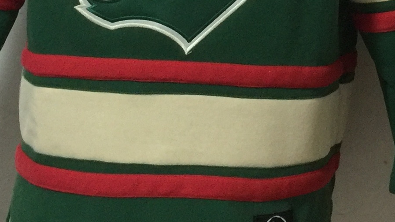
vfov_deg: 9.9
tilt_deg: -1.4
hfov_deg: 18.0
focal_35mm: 115
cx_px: 429
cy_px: -203
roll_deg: -2.8
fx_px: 1204
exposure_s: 1/8
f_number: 2.2
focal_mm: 4.15
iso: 125
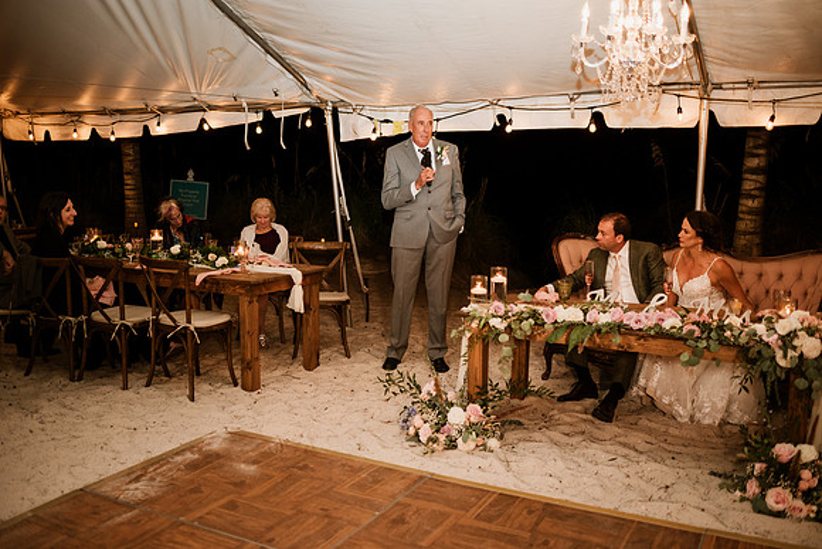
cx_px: 411
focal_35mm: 35
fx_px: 799
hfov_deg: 54.4
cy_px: 274
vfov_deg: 37.9
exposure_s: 1/160
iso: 500
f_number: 2
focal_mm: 35
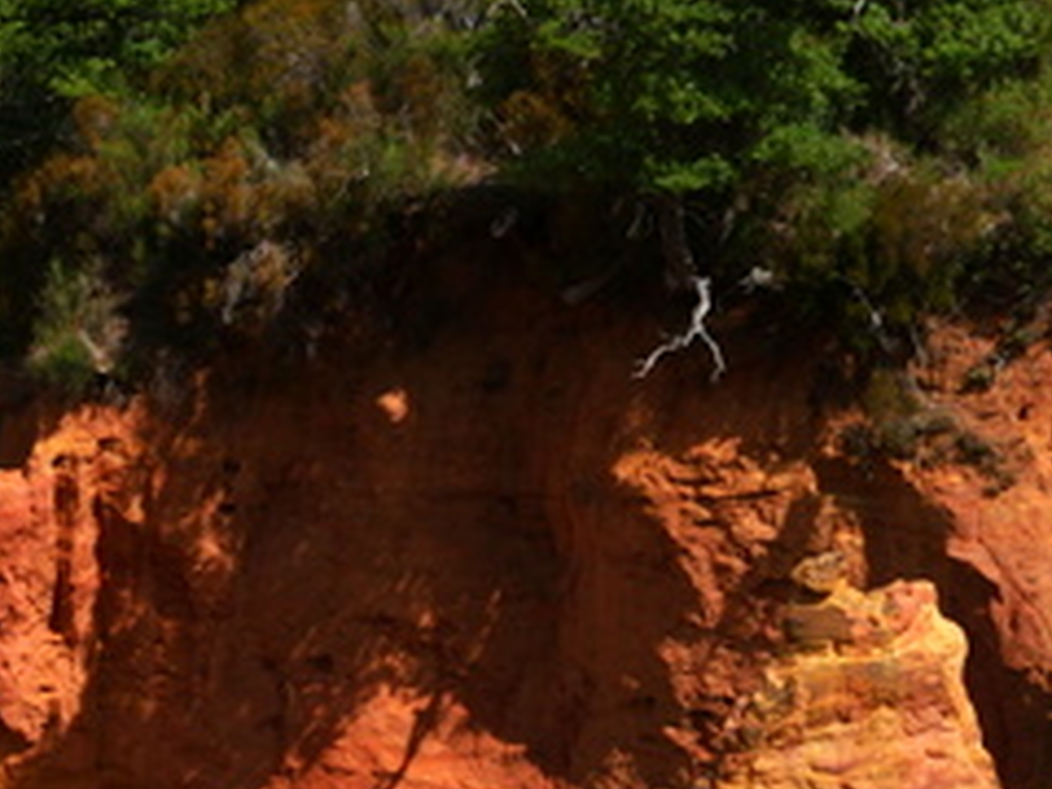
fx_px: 7689
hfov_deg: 7.7
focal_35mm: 253
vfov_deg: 5.8
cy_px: 1030
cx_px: -285
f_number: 8
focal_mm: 38
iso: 200
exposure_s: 1/640
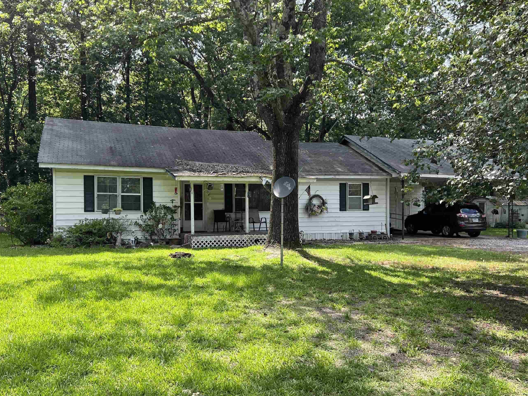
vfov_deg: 45.3
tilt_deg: -2.4
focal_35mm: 31
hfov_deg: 58.3
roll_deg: +0.2
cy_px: 225
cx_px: 250
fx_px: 473
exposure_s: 1/803
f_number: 1.5
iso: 50
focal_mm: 5.7
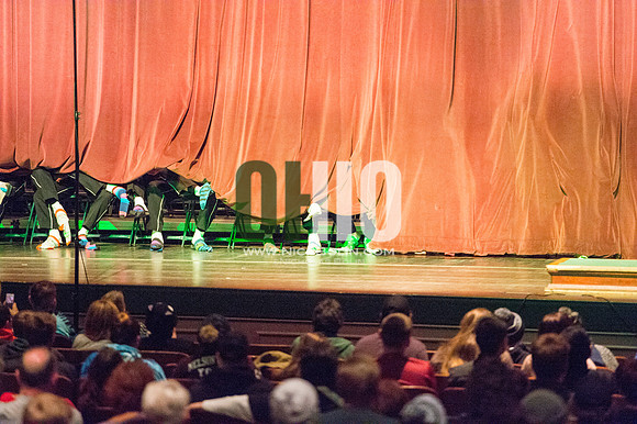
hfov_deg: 10.6
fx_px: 3448
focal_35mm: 195
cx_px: 318
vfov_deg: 7.0
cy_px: 212
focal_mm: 195
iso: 5000
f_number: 3.2
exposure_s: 1/160
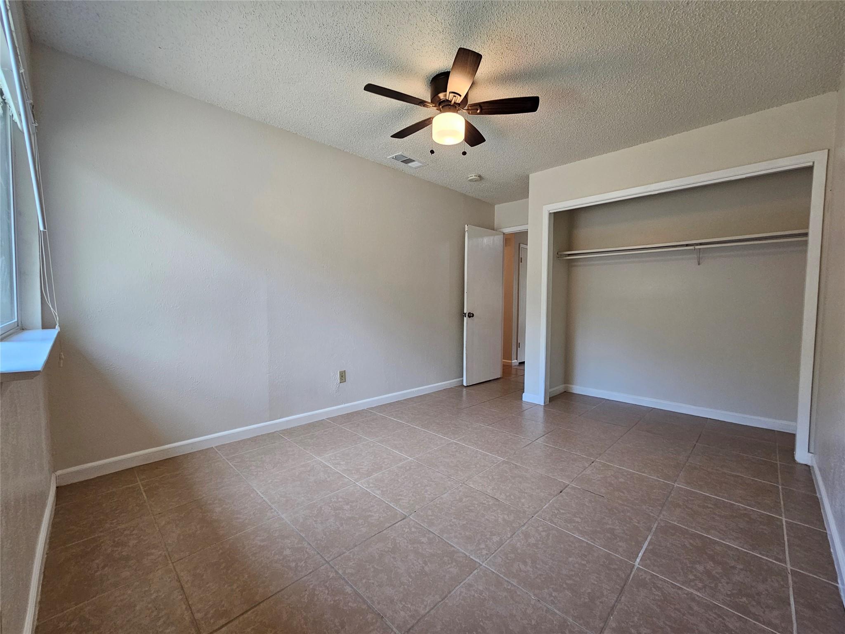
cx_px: 422
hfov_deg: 106.2
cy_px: 317
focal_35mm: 13
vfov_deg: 89.9
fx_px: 317
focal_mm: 2.2
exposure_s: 1/60
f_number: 2.2
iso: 160
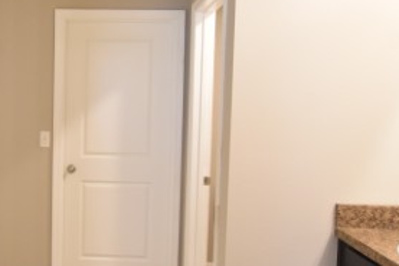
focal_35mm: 39
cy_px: 118
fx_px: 432
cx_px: 97
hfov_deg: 47.6
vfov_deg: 34.2
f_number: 3.5
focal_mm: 10
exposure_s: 1/60
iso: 2000
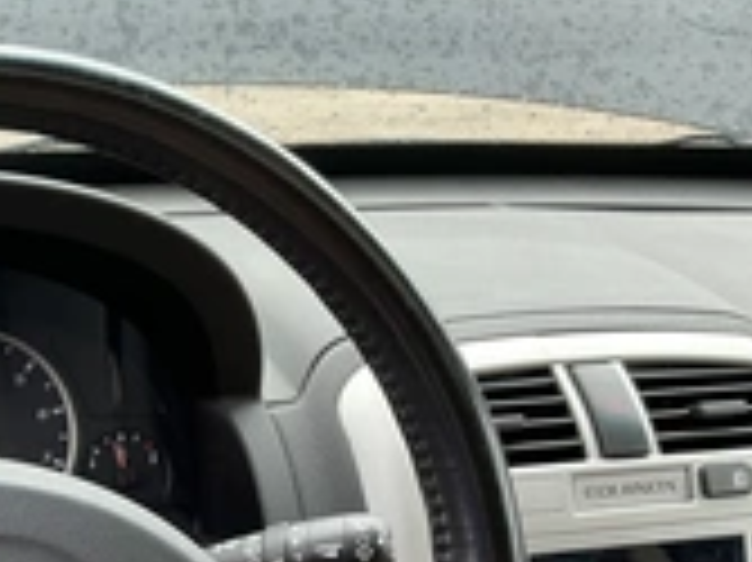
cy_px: 611
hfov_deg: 27.4
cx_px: 9
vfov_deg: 20.9
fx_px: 1454
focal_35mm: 67
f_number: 1.8
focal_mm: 3
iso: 25
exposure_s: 1/122
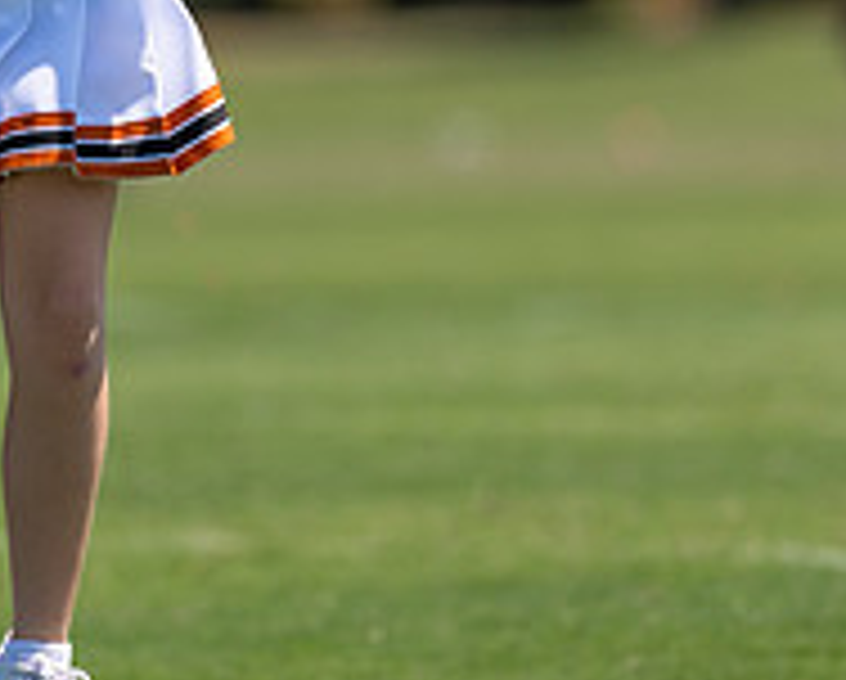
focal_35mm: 778
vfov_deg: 2.0
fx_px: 19510
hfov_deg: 2.5
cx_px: 67
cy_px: 51
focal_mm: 200
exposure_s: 1/2000
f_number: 2.8
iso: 100
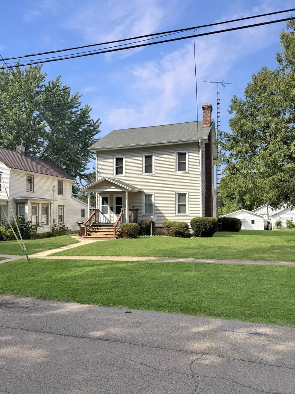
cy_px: 197
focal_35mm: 24
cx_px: 148
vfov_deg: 71.6
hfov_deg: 56.8
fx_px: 273
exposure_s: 1/3584
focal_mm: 6.76
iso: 80
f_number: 1.78
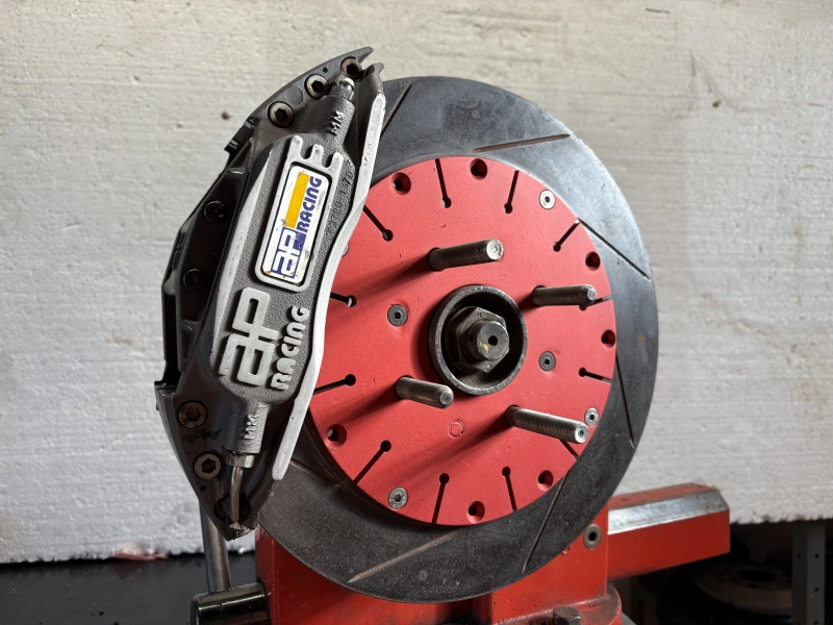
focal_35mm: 26
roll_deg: +1.1
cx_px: 416
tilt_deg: +0.3
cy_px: 312
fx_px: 626
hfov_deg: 67.3
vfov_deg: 53.1
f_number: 1.6
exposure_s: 1/122
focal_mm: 5.96
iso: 40
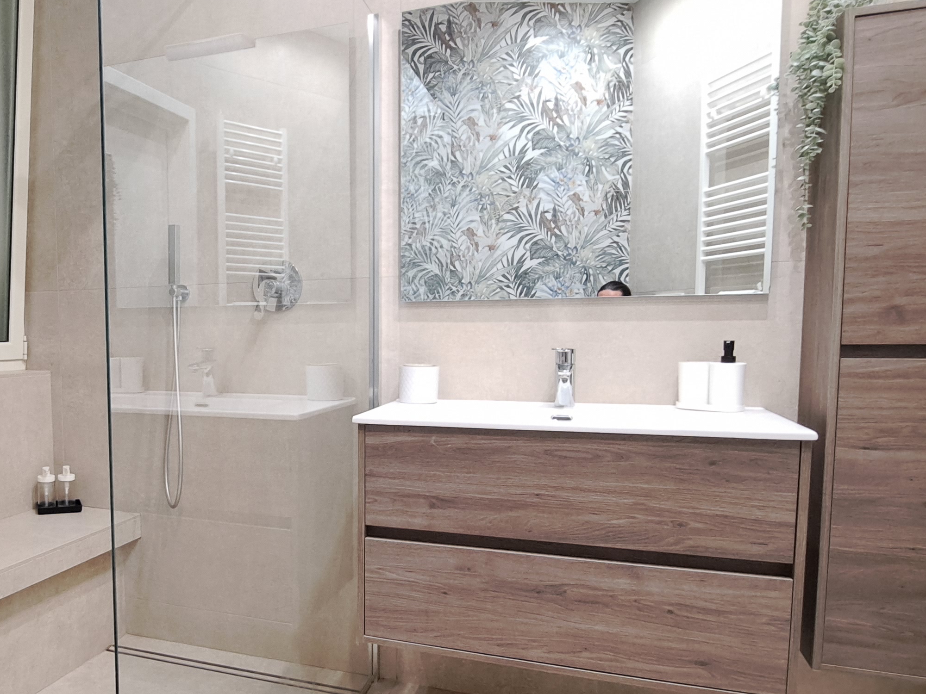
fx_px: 696
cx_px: 278
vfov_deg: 52.9
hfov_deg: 64.8
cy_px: 391
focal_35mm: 26
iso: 200
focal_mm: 1.74
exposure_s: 1/25
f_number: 2.2
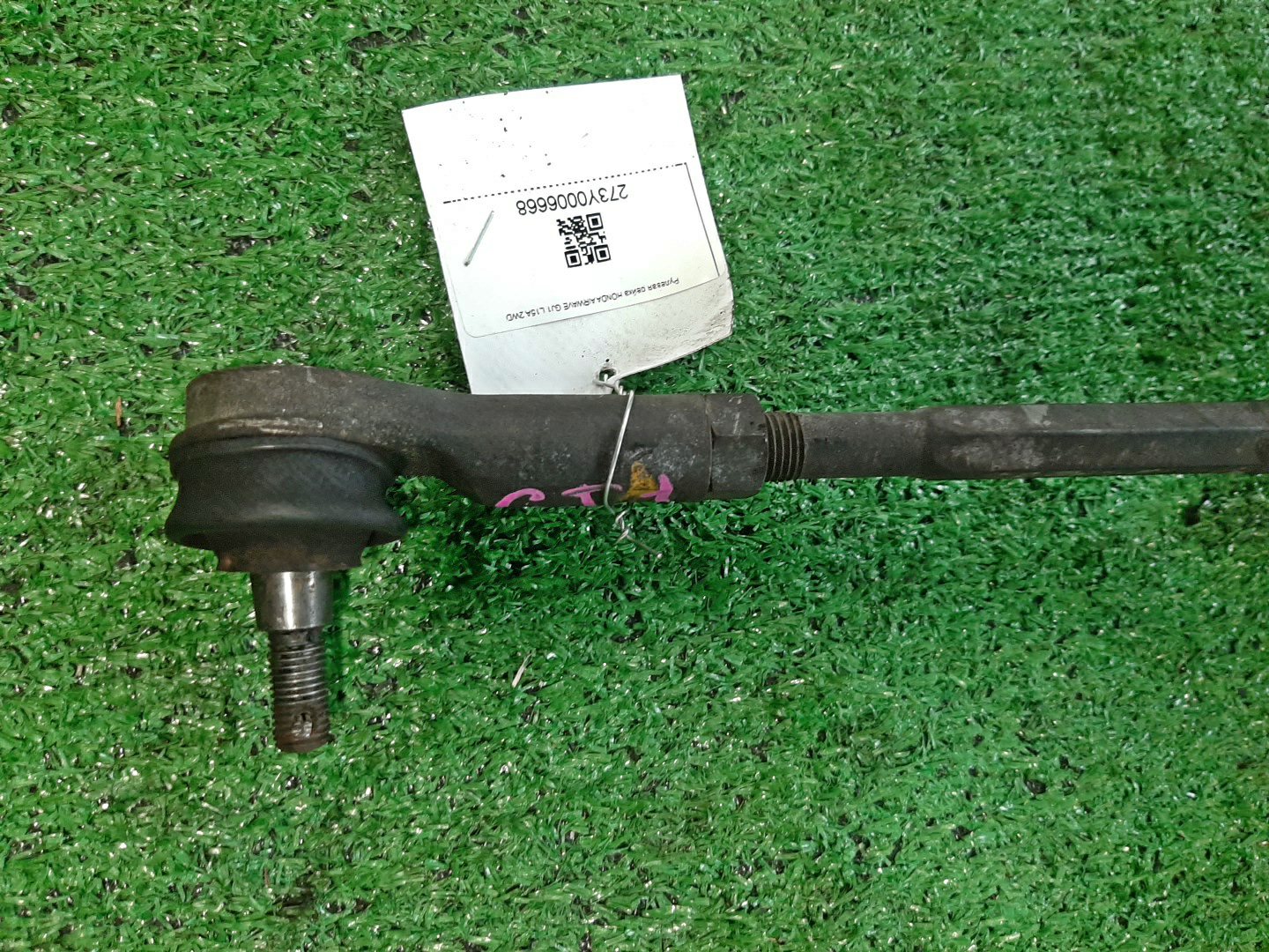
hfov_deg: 67.3
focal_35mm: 26
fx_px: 953
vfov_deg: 53.1
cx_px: 634
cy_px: 476
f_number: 1.7
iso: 214
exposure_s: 1/50
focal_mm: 3.93
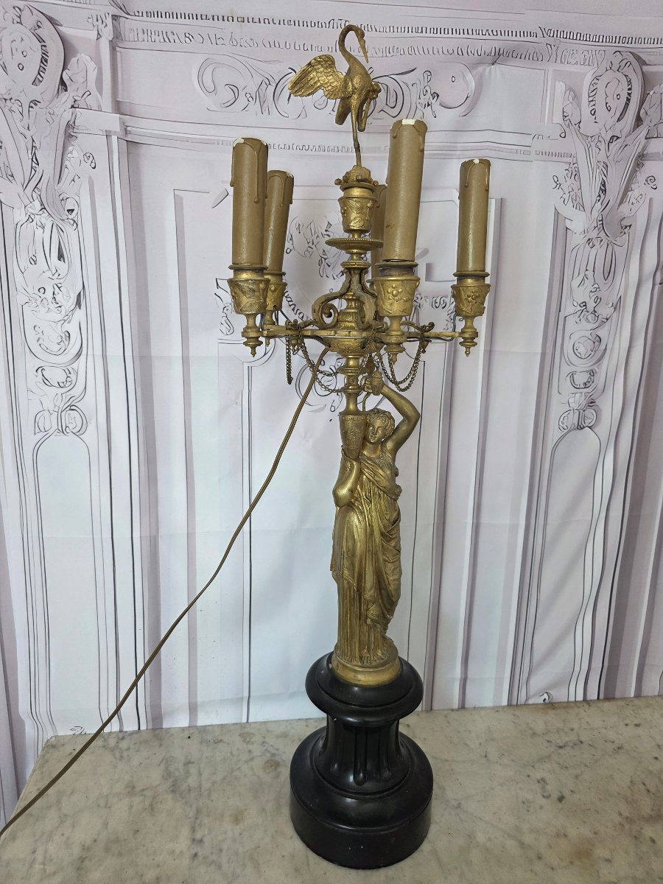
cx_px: 332
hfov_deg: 58.9
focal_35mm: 23
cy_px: 442
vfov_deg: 73.9
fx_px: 587
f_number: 1.7
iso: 250
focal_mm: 6.3
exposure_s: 1/100
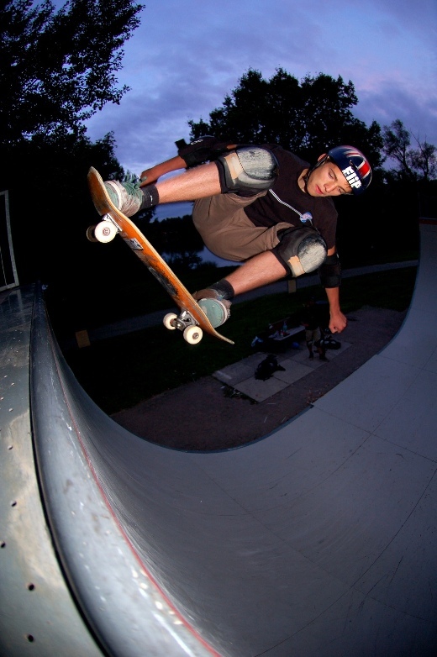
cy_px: 328
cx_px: 218
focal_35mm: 16
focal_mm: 10.5
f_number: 2.8
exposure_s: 1/100
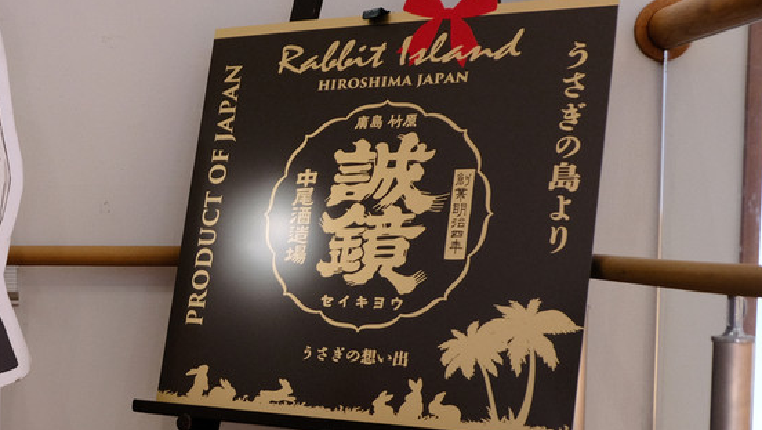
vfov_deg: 18.2
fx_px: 1334
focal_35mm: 66
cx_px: -7
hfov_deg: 29.7
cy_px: 314
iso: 1250
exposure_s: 1/100
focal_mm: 19.5
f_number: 3.6
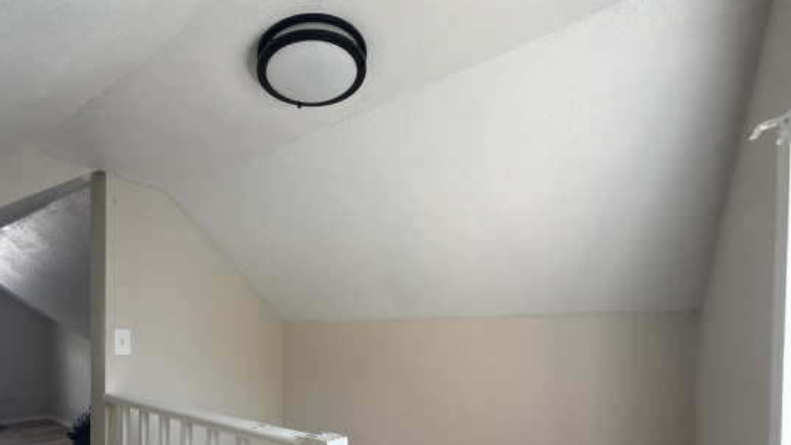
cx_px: 302
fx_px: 399
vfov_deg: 54.8
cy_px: 349
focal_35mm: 19
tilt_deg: -2.0
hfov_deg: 88.0
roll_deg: -0.7
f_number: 2.2
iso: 80
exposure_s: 1/99
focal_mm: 2.22
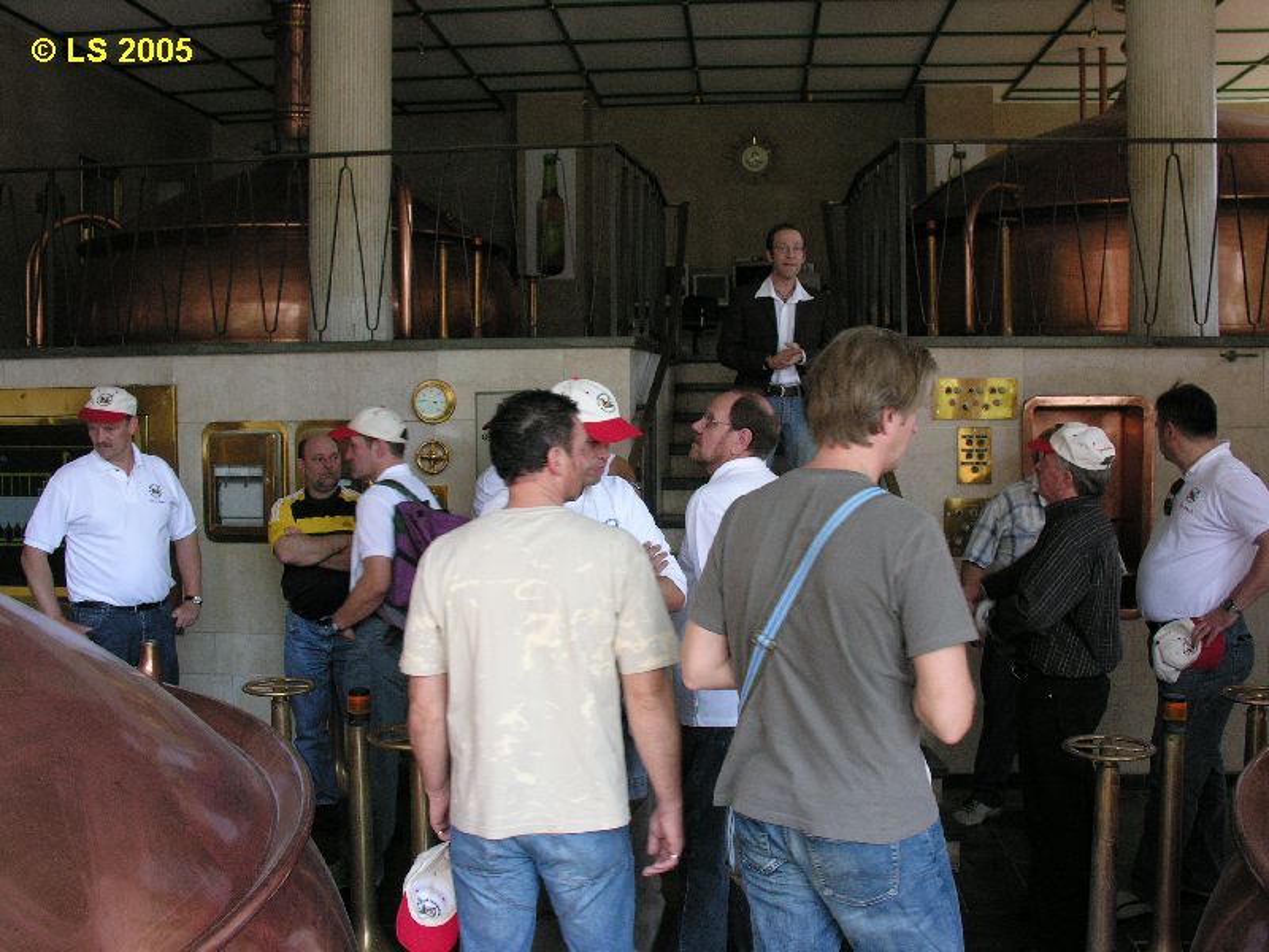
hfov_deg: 52.6
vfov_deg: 40.7
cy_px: 476
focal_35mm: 35
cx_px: 634
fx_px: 1283
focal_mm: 8.9
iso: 200
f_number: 4.5
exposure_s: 1/60
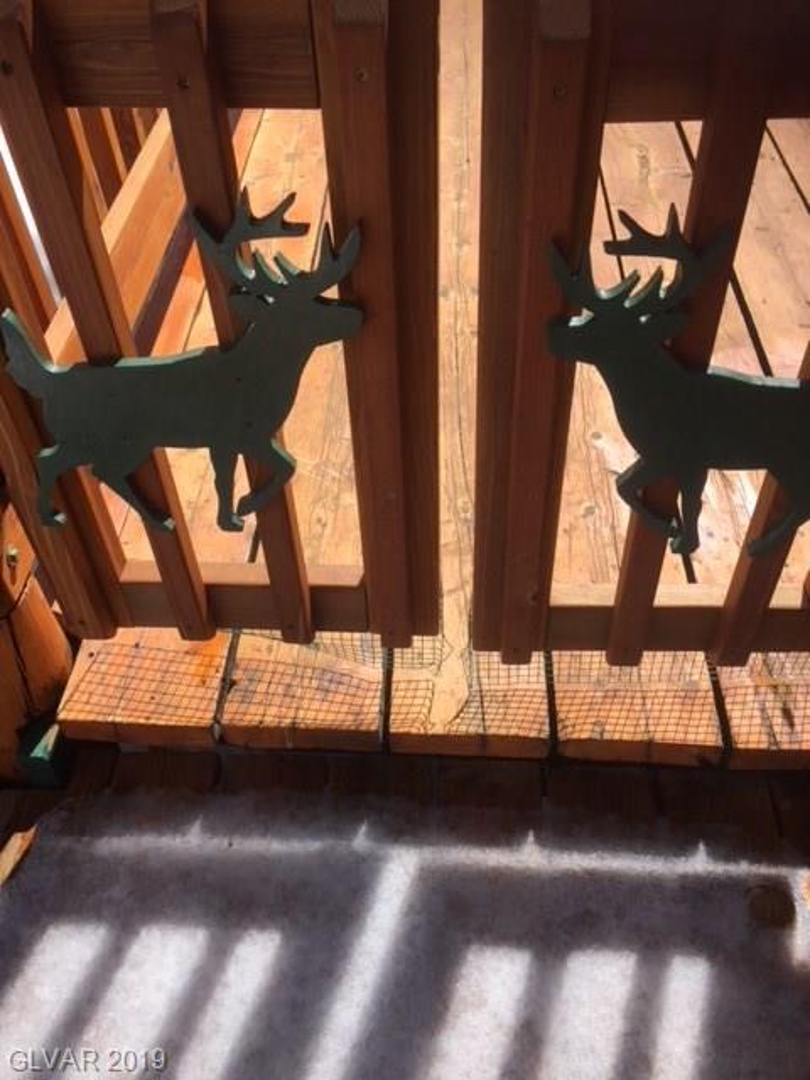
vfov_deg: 61.7
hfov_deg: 48.2
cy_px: 540
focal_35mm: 29
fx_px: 905
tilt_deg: -46.4
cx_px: 405
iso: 32
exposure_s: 1/2198
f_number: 2.2
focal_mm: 4.15
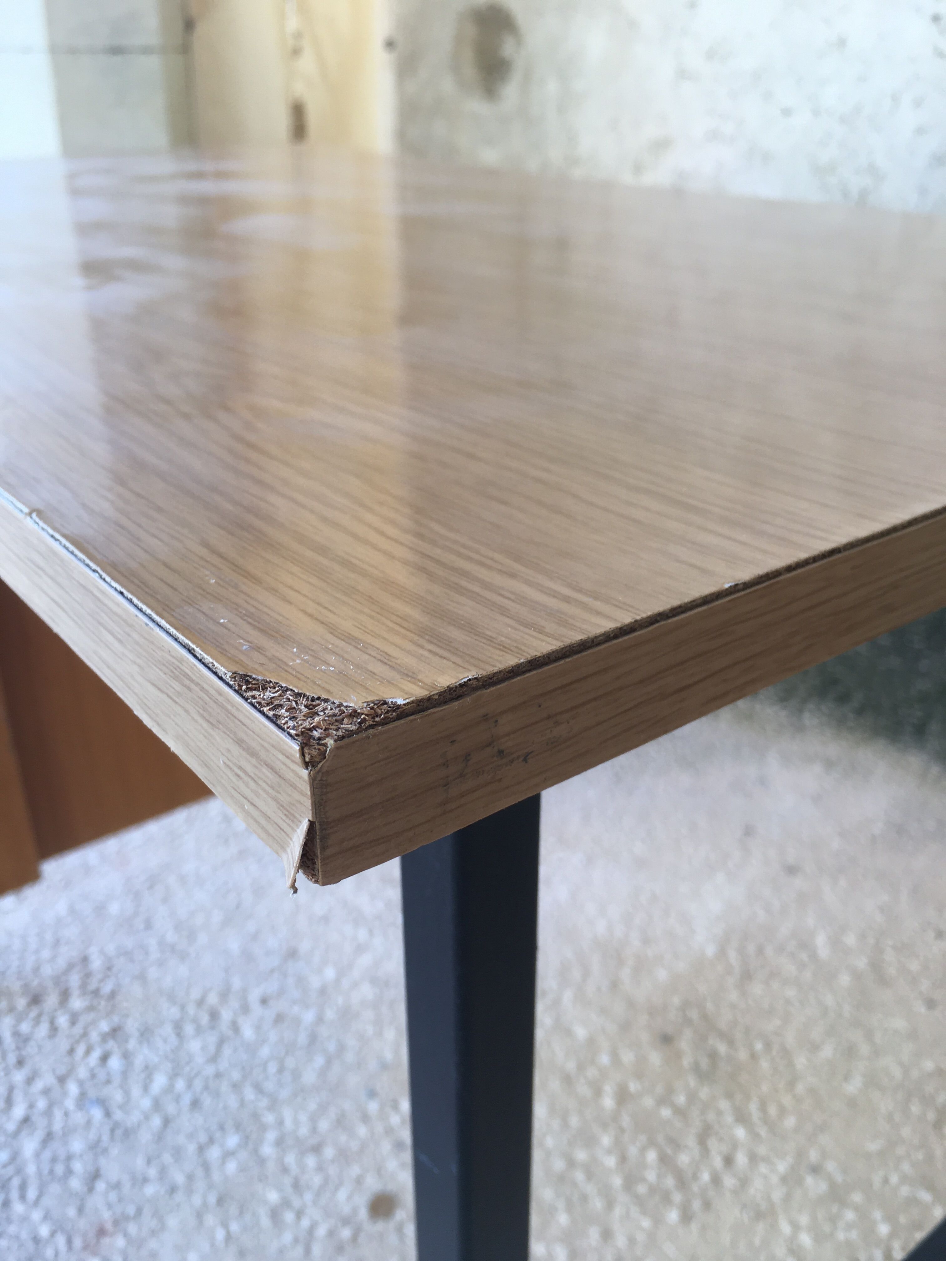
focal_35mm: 29
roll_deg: -1.4
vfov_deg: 61.7
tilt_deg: -27.0
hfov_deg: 48.2
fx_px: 1057
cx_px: 473
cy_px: 630
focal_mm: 4.15
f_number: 2.2
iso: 25
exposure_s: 1/50
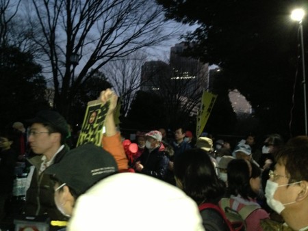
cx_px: 154
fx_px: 294
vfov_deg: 43.0
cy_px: 116
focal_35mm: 33
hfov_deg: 55.3
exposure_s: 1/16
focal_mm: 4.13
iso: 500
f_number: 2.4
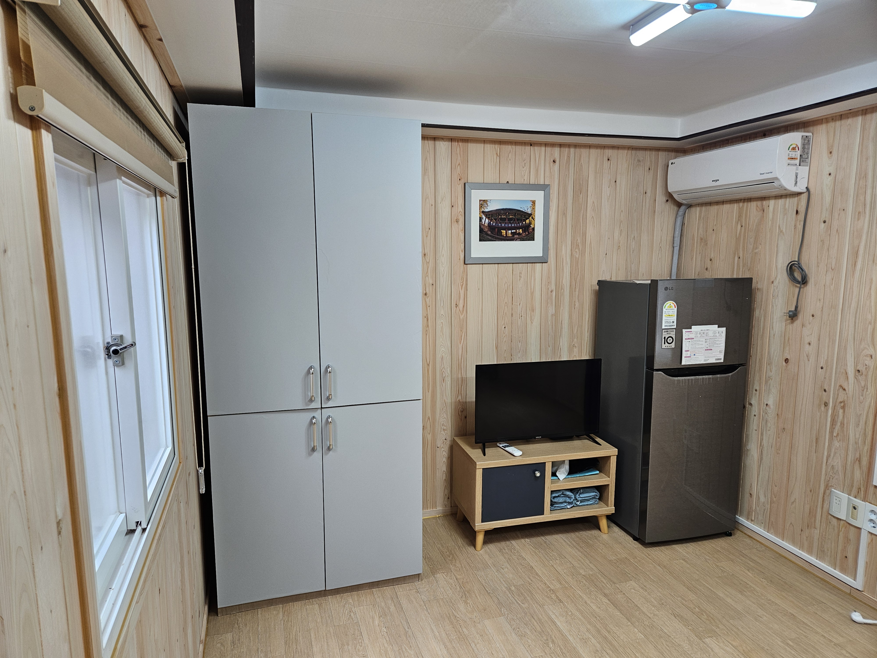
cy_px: 329
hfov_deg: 73.9
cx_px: 438
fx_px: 583
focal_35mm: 23
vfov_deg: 58.9
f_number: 1.8
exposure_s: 1/120
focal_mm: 5.4
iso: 125
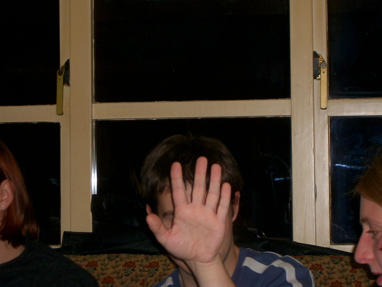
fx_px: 1159
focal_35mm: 105
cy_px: 144
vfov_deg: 14.1
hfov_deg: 18.7
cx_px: 191
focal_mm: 17.4
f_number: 4.8
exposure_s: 1/40
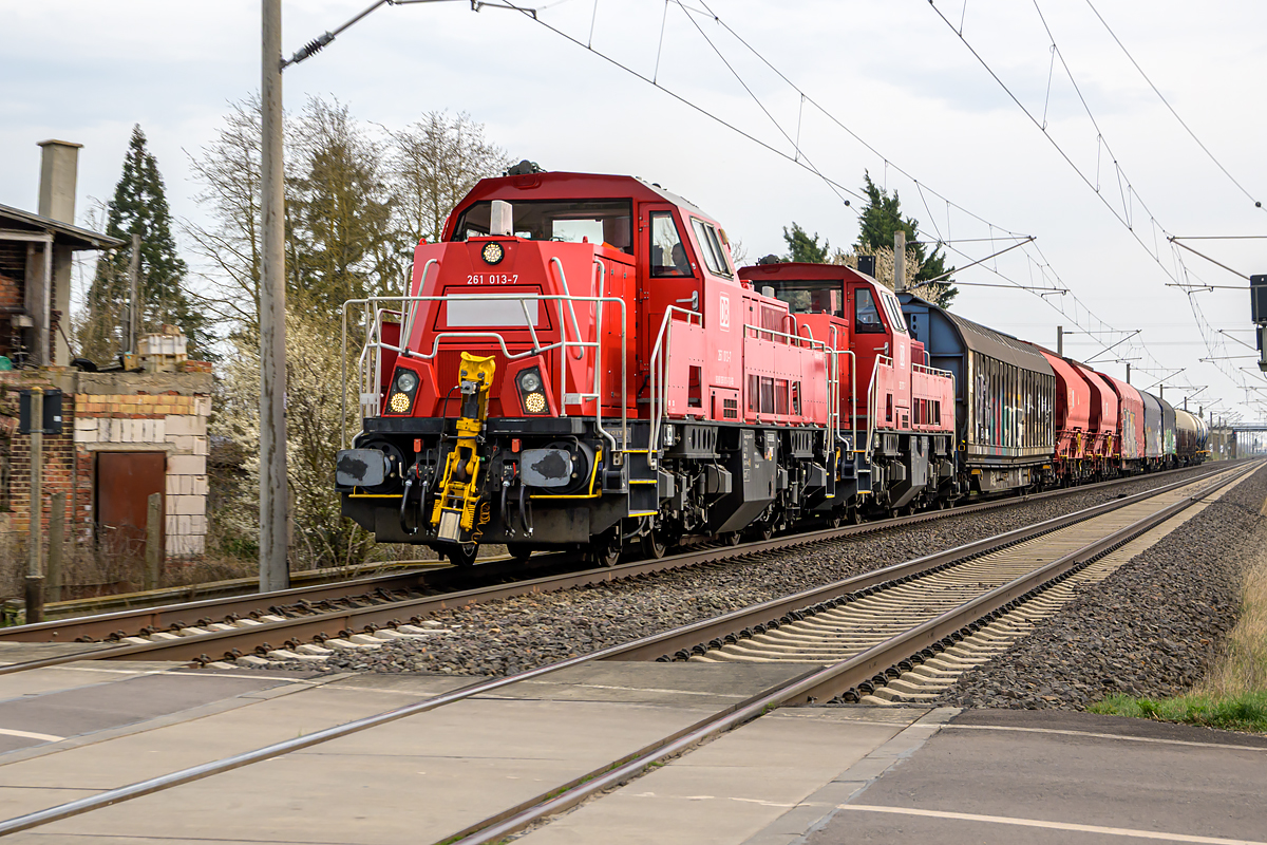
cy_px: 422
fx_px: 2639
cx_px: 634
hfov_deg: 27.0
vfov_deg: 18.2
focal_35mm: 75
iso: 200
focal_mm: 50
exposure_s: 1/250
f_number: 8
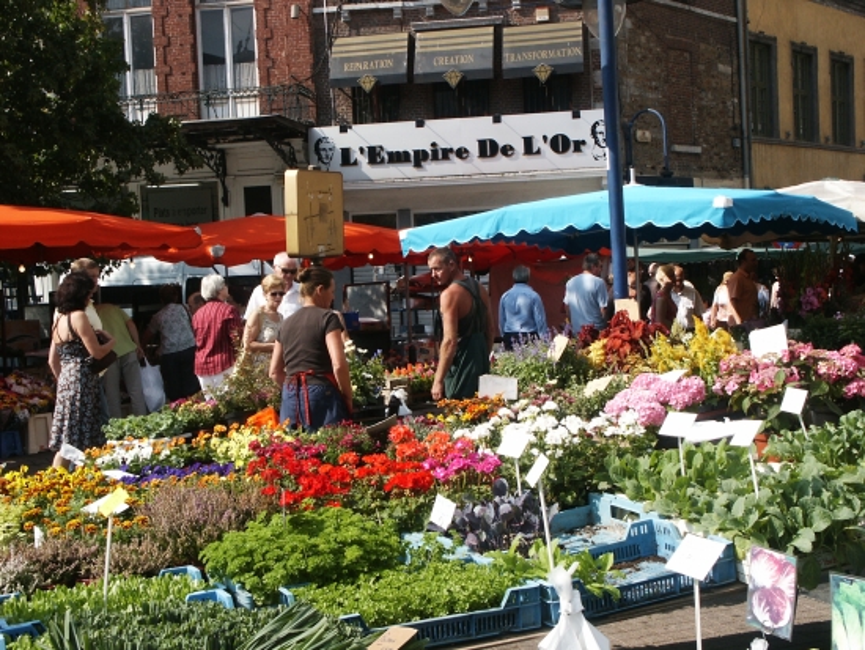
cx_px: 432
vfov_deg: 29.1
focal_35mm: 50
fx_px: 1250
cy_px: 325
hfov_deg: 38.2
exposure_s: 1/180
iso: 64
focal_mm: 10.38
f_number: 8
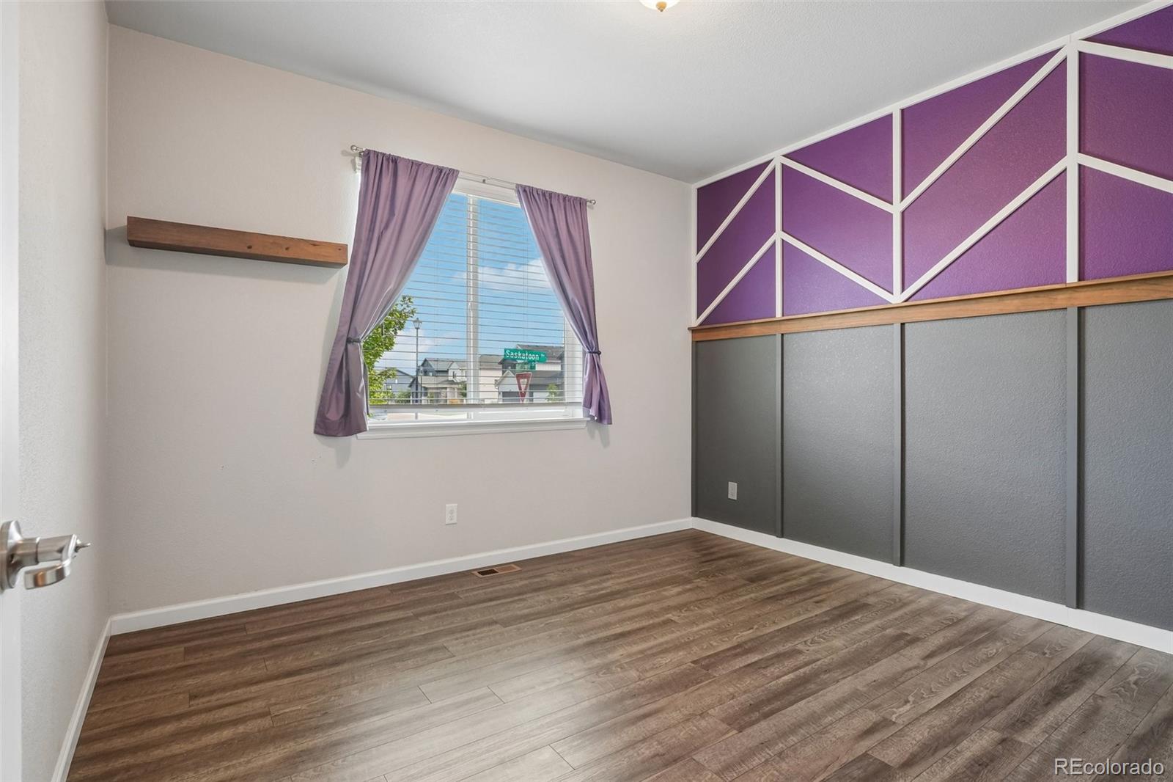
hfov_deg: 95.0
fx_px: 537
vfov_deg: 72.0
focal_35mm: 16
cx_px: 586
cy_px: 391
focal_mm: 11
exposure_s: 1/20
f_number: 8
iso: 500
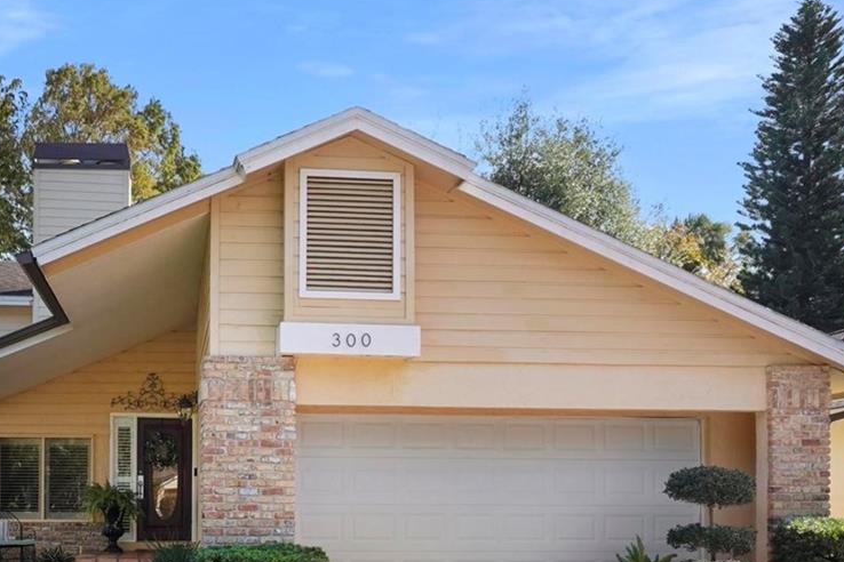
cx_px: 220
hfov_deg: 47.8
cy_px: 555
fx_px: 914
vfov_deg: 31.7
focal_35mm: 39
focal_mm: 18
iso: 800
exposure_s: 1/250
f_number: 8
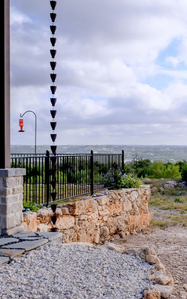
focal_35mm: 47
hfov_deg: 25.8
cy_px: 147
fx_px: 383
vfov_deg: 42.6
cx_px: 193
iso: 1600
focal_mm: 30
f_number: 8
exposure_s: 1/4000
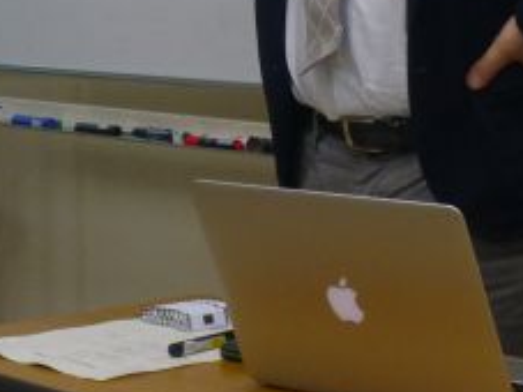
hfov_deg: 13.7
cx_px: -53
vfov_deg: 10.1
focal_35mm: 141
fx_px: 2129
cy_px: -228
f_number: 3.7
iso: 200
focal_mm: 6.9
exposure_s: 1/60
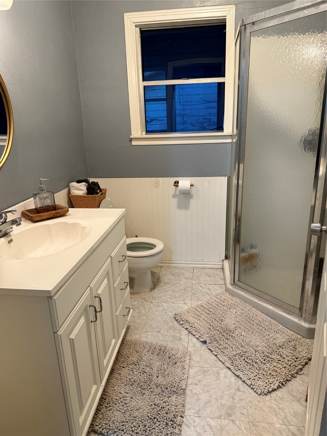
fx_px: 302
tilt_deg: -17.1
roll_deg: +2.0
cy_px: 218
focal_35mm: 24
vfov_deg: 71.6
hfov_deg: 56.8
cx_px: 164
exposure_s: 1/60
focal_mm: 6.76
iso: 250
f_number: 1.78
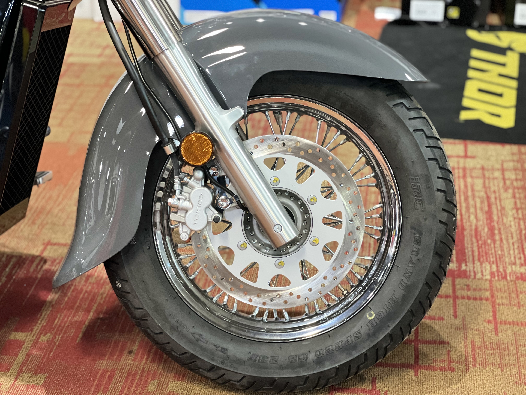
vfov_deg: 19.1
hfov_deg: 25.3
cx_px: 263
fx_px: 1170
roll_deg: -0.2
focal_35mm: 77
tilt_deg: -26.1
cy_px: 198
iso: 400
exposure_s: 1/17
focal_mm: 9
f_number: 2.8
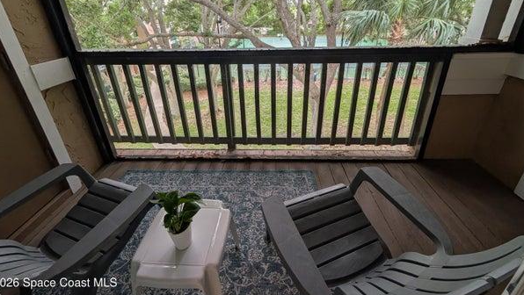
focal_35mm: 14
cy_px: 91
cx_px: 264
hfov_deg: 106.8
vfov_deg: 71.5
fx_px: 195
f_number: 1.7
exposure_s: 1/127
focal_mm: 2.02
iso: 60
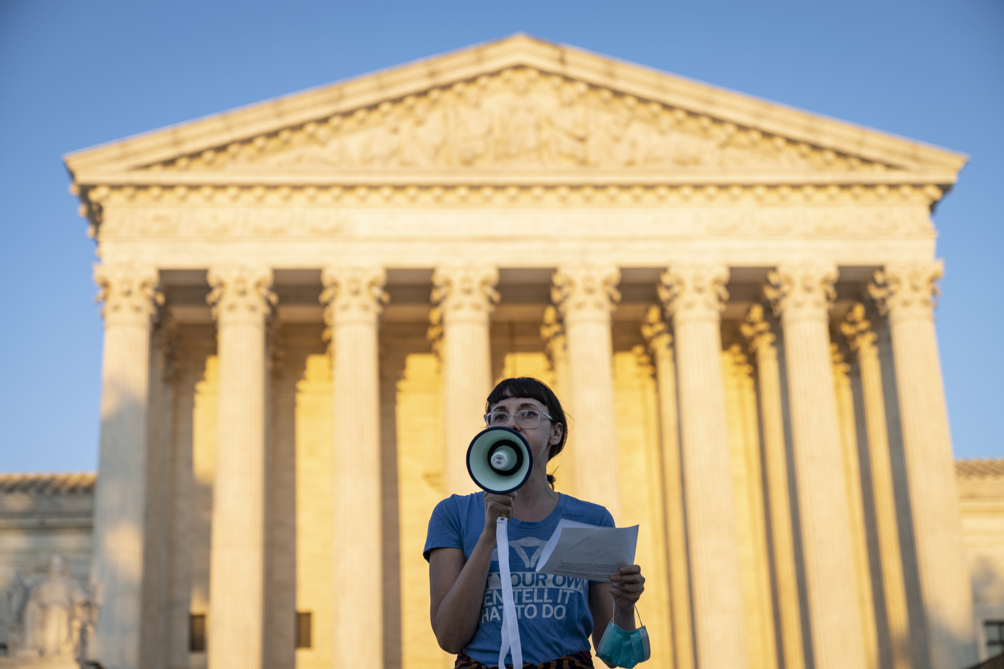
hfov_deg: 34.5
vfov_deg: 23.4
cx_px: 502
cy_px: 334
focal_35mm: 58
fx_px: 1617
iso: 100
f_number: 2.8
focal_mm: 58
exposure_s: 1/400
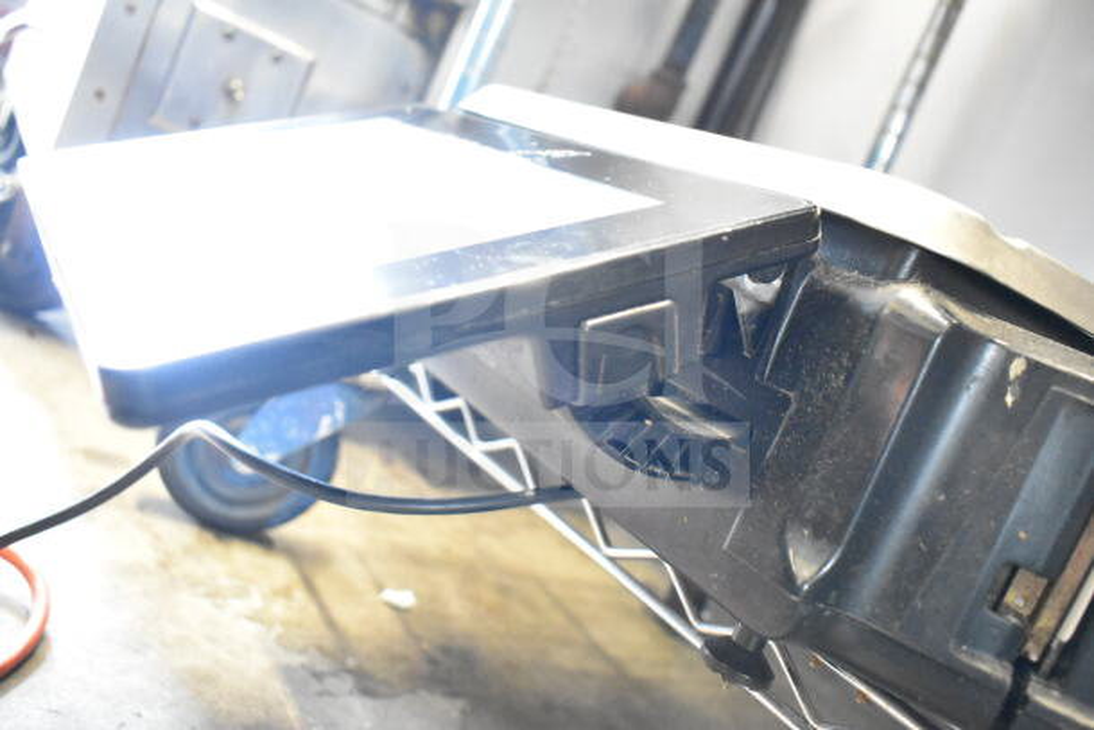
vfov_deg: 41.7
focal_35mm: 32
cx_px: 547
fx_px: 957
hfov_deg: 59.5
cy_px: 365
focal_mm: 21
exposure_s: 1/30
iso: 10000
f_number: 3.8
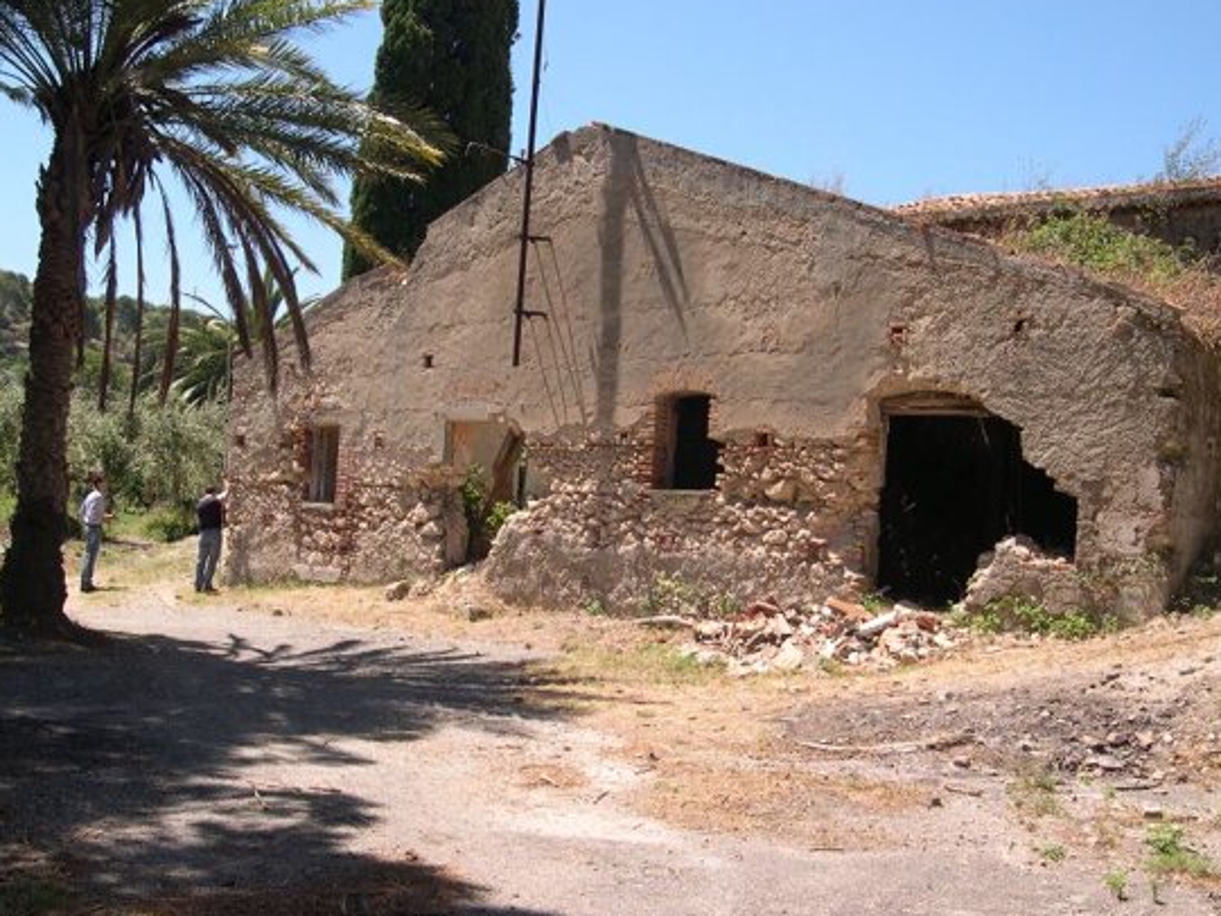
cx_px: 585
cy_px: 451
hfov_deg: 45.8
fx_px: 1447
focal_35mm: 41
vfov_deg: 35.1
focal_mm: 8
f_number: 7.6
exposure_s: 1/117
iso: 100
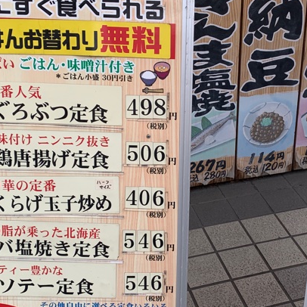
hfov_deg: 29.4
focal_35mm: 58
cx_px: 202
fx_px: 582
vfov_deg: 29.5
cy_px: 172
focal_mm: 4.25
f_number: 1.8
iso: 25
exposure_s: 1/467
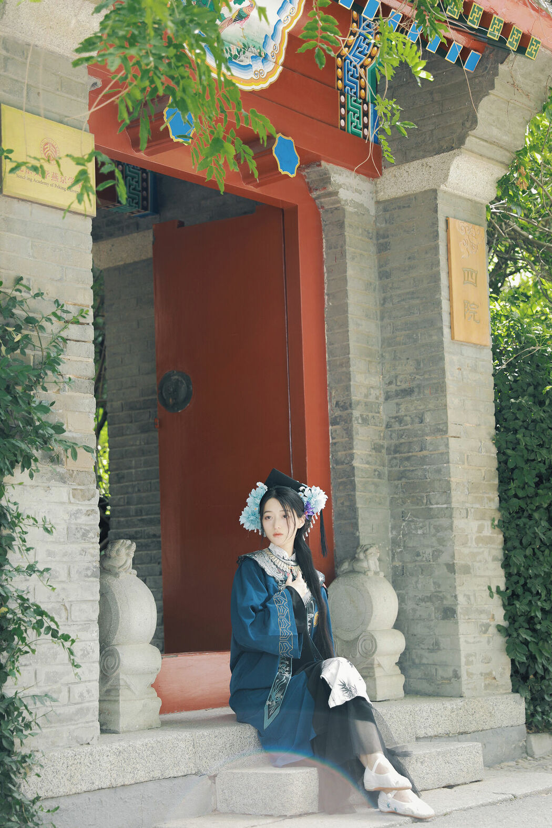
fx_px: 1656
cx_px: 276
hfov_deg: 18.9
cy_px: 414
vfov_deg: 28.1
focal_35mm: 72
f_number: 2.8
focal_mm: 67
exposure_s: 1/100
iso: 200
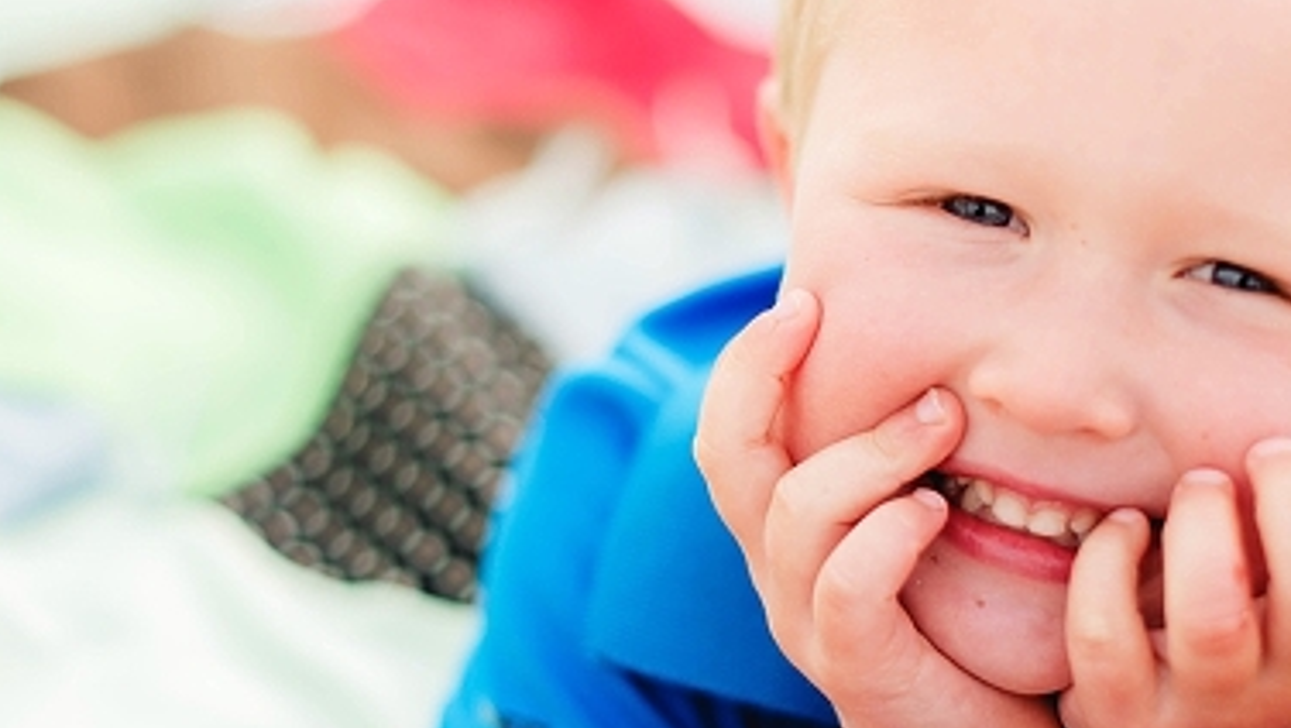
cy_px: 342
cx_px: 683
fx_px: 3665
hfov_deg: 20.0
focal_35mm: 107
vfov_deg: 11.3
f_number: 2
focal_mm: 50
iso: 320
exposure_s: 1/2500
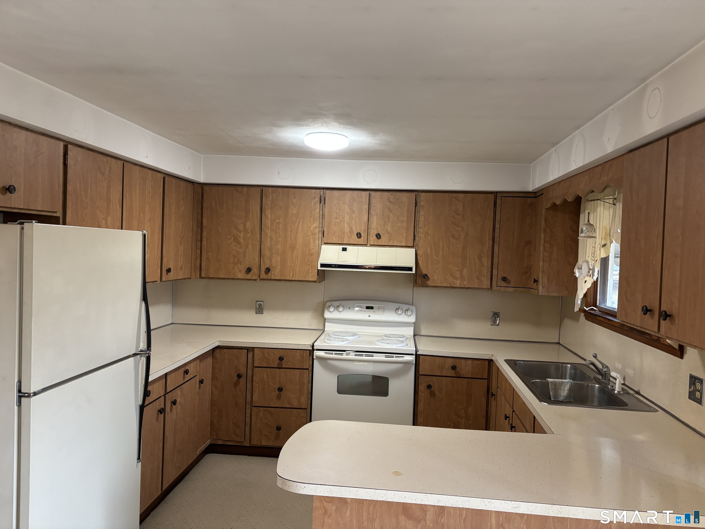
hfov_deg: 67.3
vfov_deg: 53.1
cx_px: 352
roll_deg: -2.0
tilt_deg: -1.6
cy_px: 264
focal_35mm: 26
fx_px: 530
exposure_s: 1/60
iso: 200
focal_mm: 5.96
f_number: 1.6
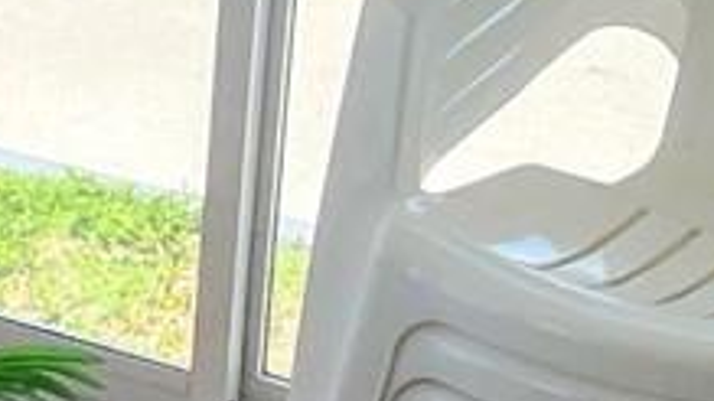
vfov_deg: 6.1
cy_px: 85
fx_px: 3766
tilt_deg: -20.6
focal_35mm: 199
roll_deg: +0.7
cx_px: -544
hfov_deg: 10.3
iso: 32
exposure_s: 1/1795
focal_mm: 5.1
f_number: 1.6
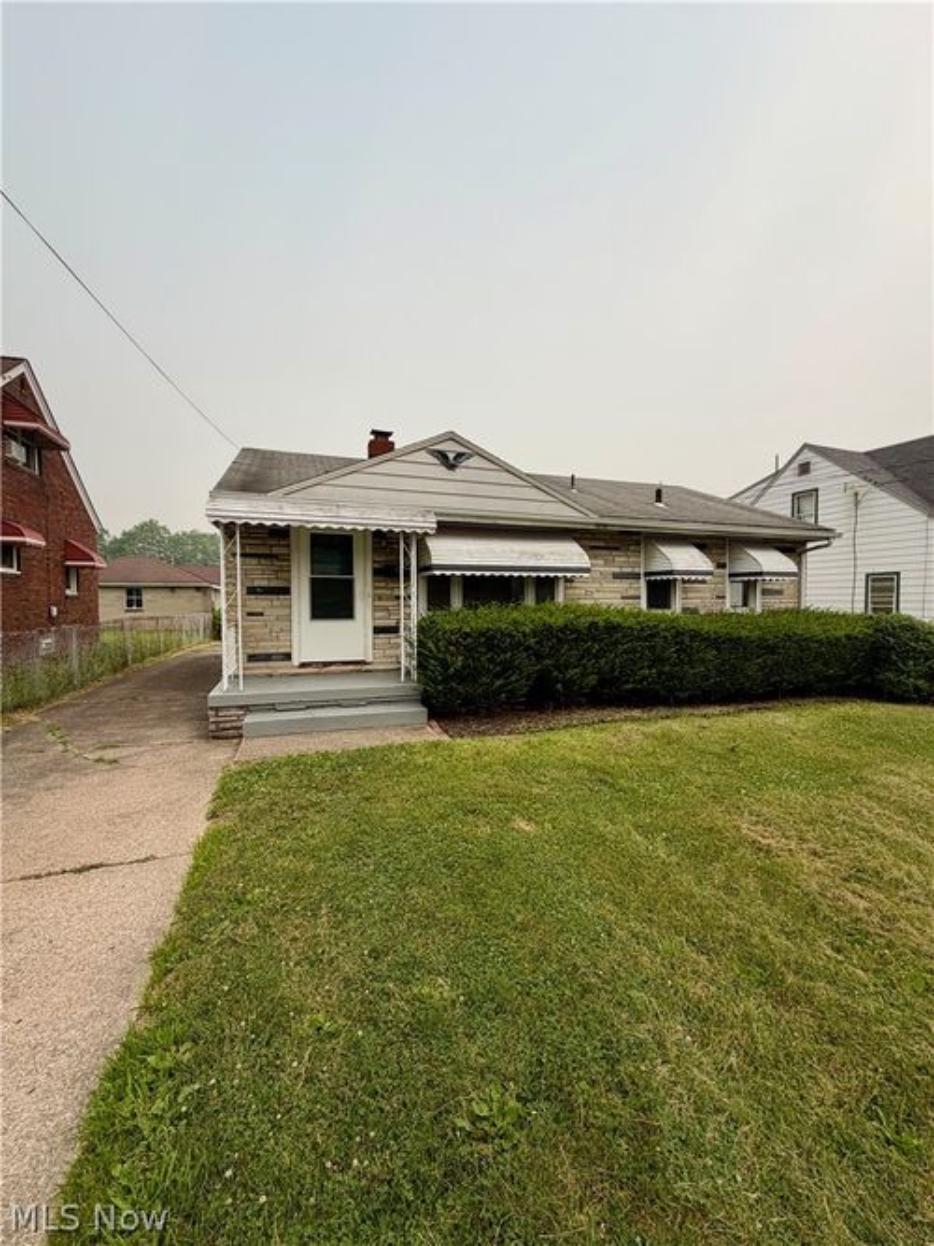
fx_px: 504
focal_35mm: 14
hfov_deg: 85.7
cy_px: 623
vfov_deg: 102.1
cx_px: 467
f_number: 2.2
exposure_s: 1/1001
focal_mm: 2.22
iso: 20
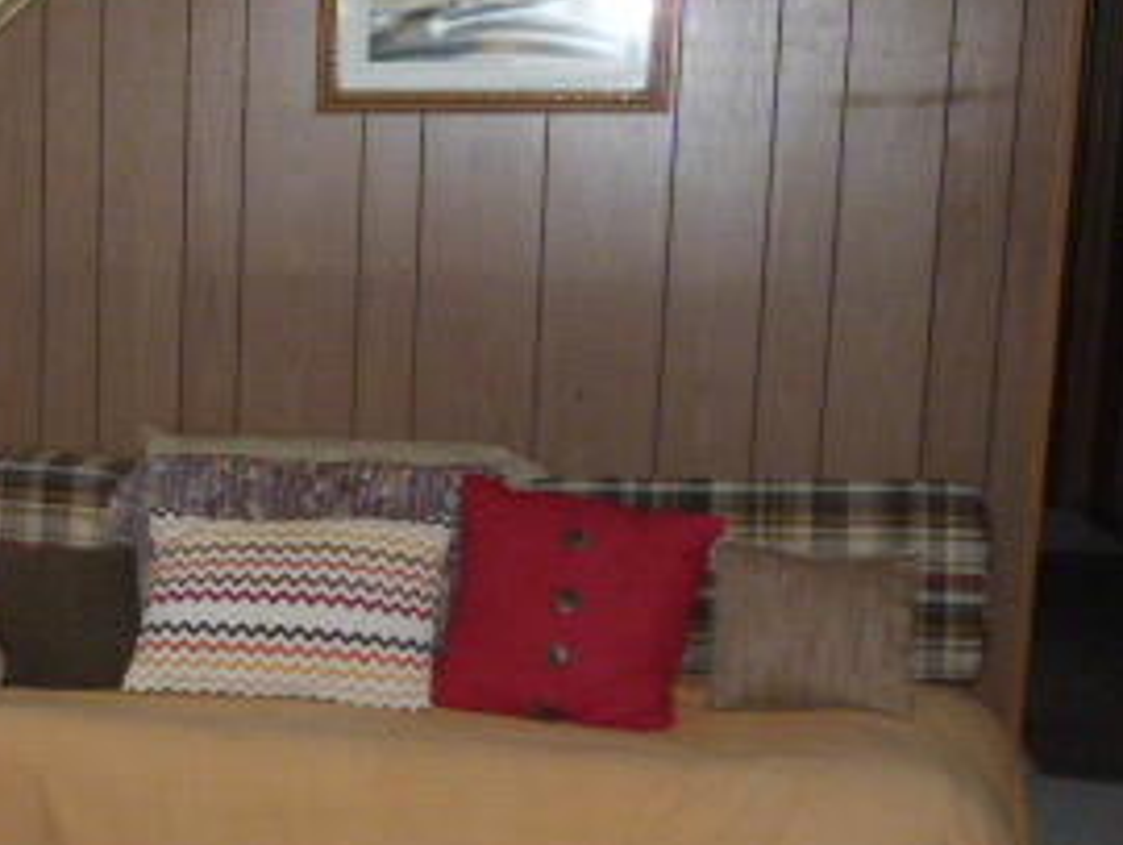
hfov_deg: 25.0
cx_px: -183
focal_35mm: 71
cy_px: 475
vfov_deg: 20.7
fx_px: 2305
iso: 400
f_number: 2.9
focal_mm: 5.2
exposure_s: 1/125
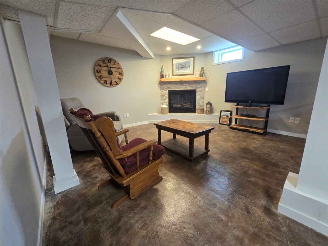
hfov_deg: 106.2
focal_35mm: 13
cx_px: 164
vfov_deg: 89.9
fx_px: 123
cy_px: 123
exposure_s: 1/60
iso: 400
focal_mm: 2.2
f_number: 2.2
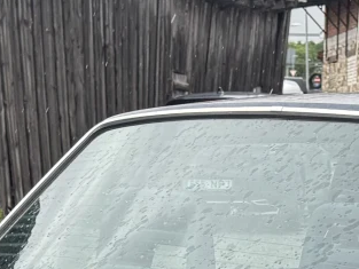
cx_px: 286
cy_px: 466
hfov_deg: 13.4
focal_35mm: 147
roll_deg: -0.9
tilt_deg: -12.0
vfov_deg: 9.6
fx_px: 1525
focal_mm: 6.76
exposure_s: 1/782
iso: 80
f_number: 1.78
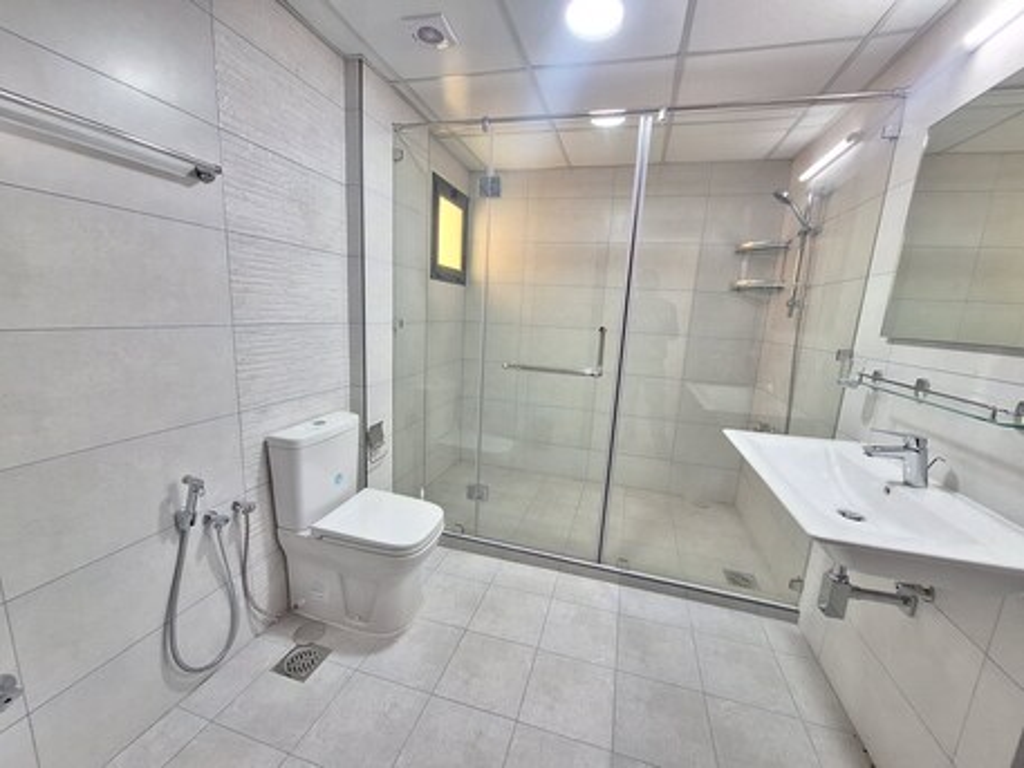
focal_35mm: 13
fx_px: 385
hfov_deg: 106.2
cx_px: 512
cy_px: 384
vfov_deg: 89.9
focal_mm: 1.74
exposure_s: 1/24
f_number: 2.2
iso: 160
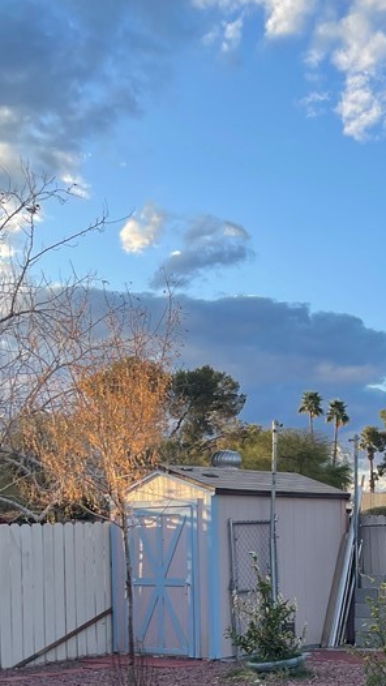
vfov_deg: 37.6
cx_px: 411
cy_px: 559
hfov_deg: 21.6
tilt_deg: -2.3
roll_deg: +1.6
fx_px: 964
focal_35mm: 53
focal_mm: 5.1
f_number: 1.6
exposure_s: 1/831
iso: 32
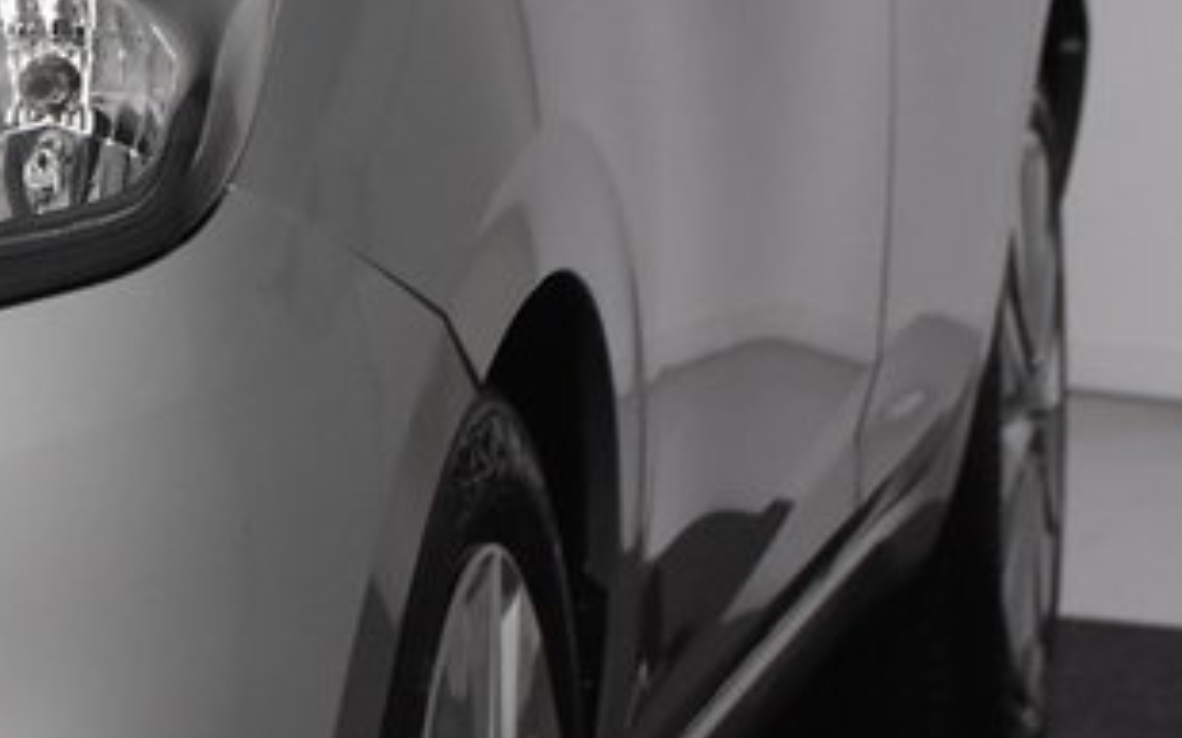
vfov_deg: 5.4
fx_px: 7762
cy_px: 308
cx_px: -1090
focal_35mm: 241
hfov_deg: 8.3
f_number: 6.3
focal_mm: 38
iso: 1600
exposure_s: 1/160
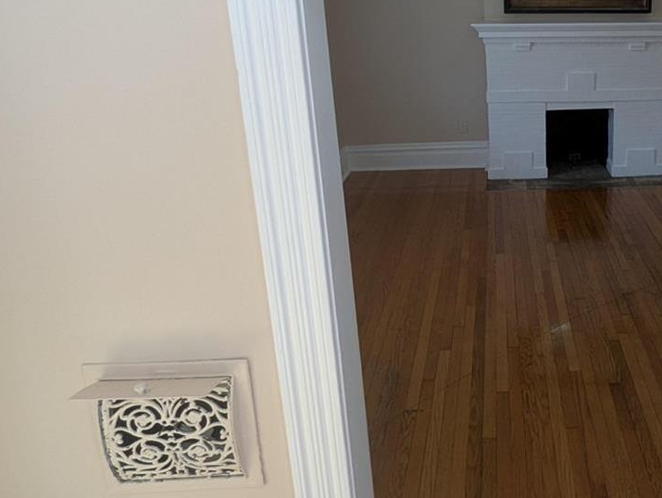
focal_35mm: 29
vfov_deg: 47.2
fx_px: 555
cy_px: 150
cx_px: 564
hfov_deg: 55.5
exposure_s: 1/148
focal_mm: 1.95
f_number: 2.2
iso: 353
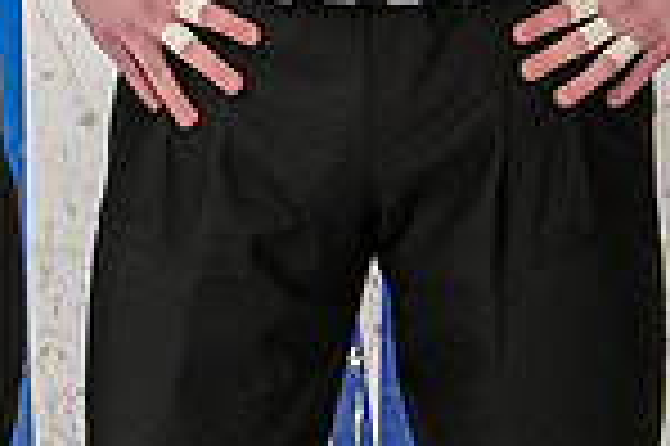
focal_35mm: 349
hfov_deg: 5.9
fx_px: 6488
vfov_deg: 3.9
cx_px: 422
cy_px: -499
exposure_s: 1/200
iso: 2500
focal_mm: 46
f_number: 4.5
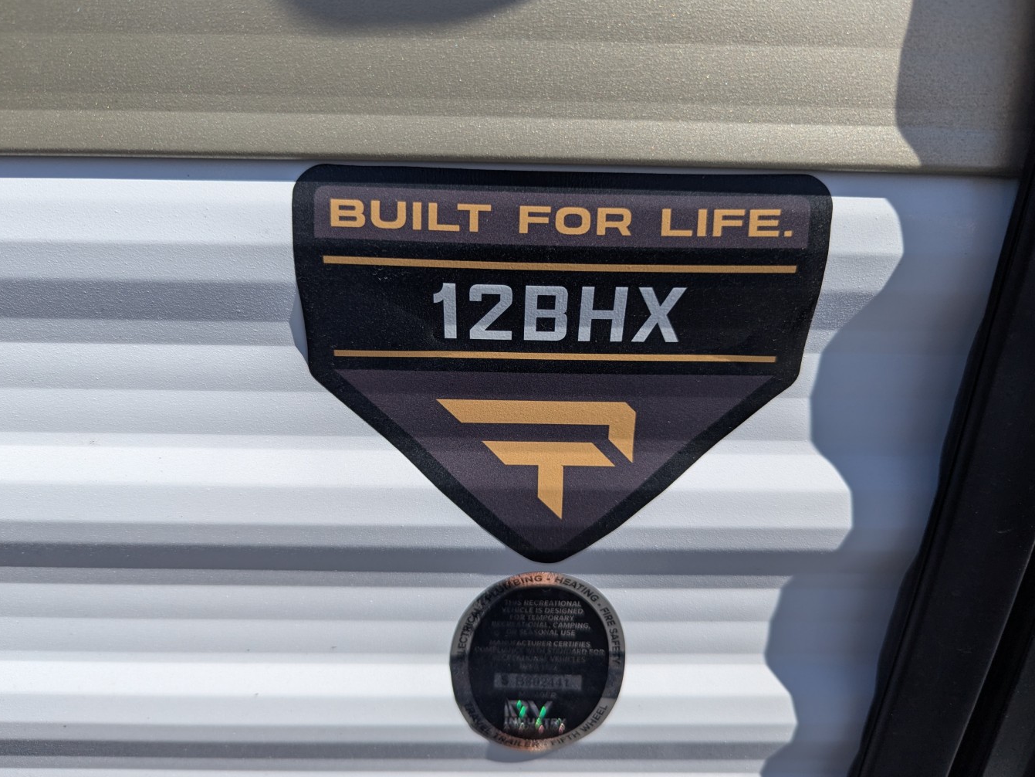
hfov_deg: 69.4
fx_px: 748
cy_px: 379
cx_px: 505
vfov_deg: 54.9
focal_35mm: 25
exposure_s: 1/2463
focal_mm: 6.81
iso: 51
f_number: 1.85
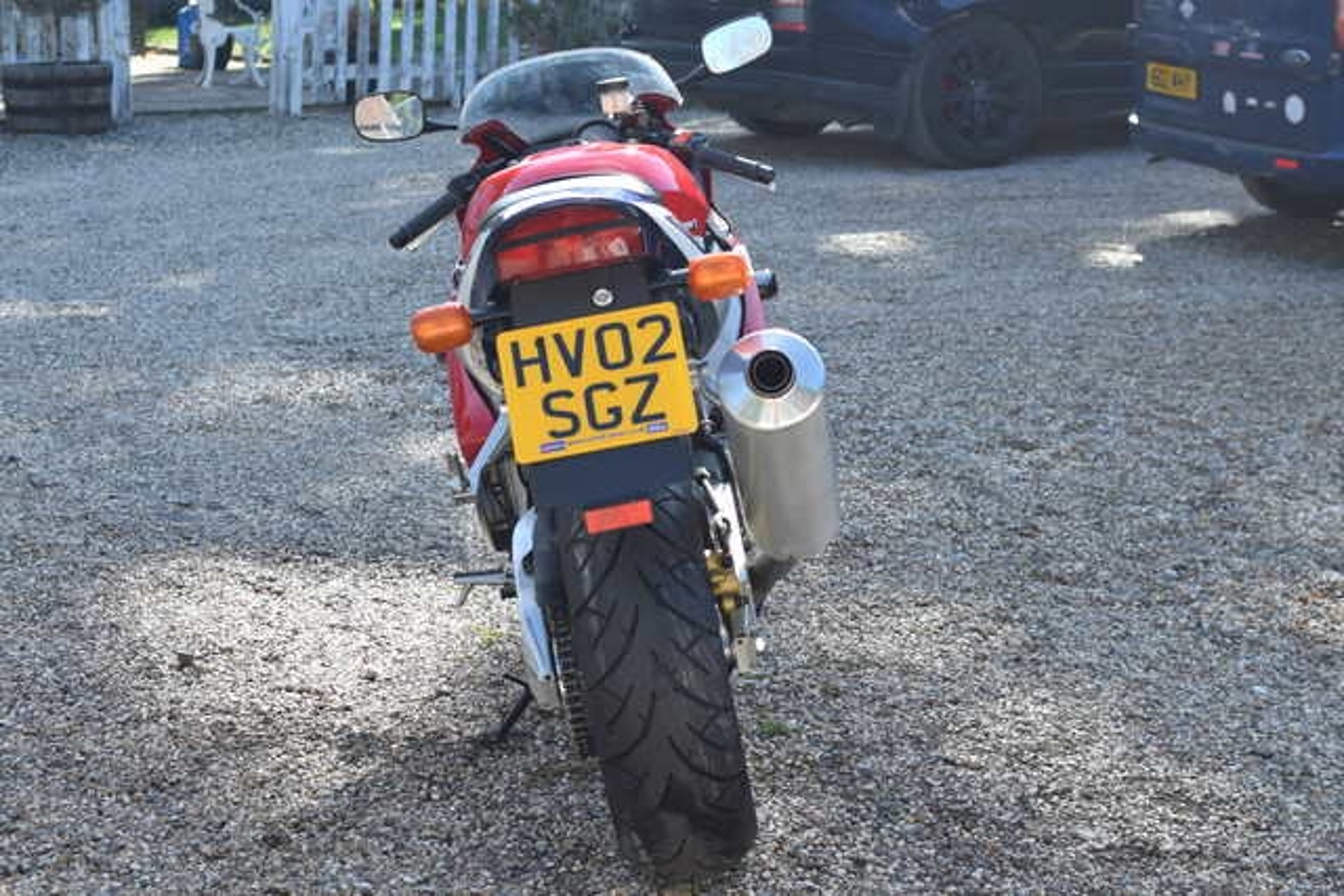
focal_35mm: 52
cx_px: 672
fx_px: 1960
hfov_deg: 37.8
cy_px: 448
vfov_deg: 25.8
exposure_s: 1/250
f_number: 3.2
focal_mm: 35
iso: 100
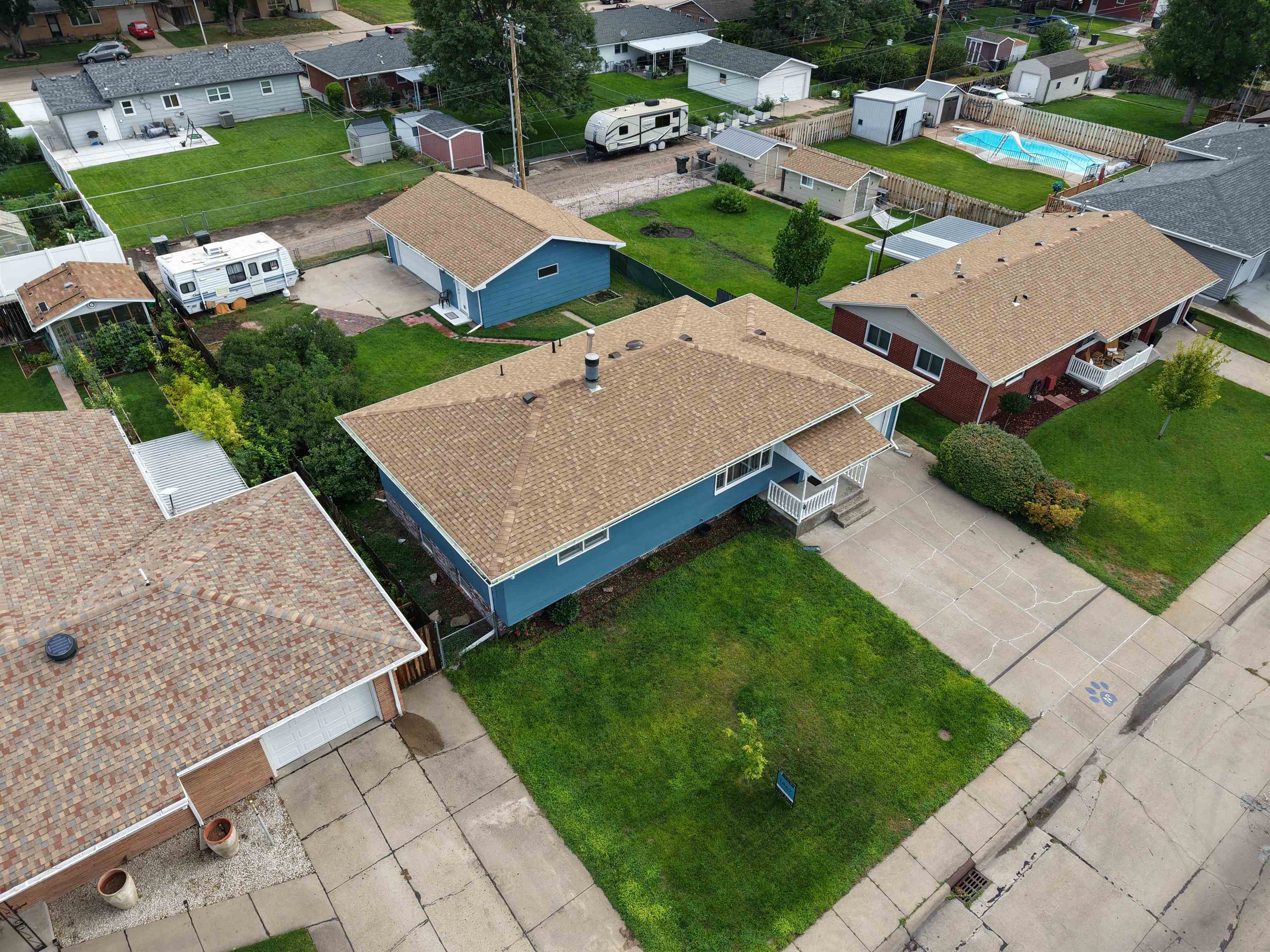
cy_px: 476
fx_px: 881
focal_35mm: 24
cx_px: 635
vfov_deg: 56.8
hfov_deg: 71.6
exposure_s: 1/1250
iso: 100
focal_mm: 8.67
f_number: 1.8
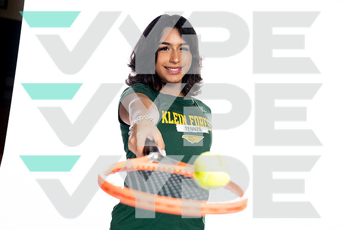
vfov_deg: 21.9
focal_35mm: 62
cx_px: 172
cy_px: 115
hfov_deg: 32.4
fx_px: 593
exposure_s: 1/250
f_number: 5.6
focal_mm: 62
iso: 400
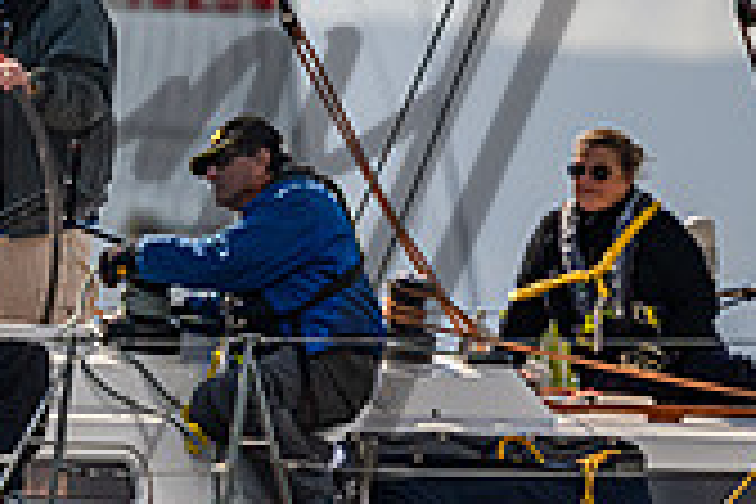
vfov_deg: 0.9
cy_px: 81
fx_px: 30826
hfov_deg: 1.4
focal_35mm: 1468
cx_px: -63
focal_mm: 400
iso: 400
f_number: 5.6
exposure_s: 1/5000
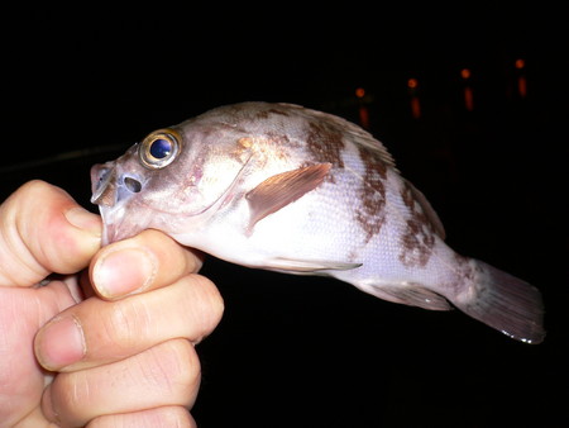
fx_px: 576
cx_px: 284
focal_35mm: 35
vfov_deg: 40.7
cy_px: 214
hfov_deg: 52.6
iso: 80
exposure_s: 1/8
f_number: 2.8
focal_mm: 5.8
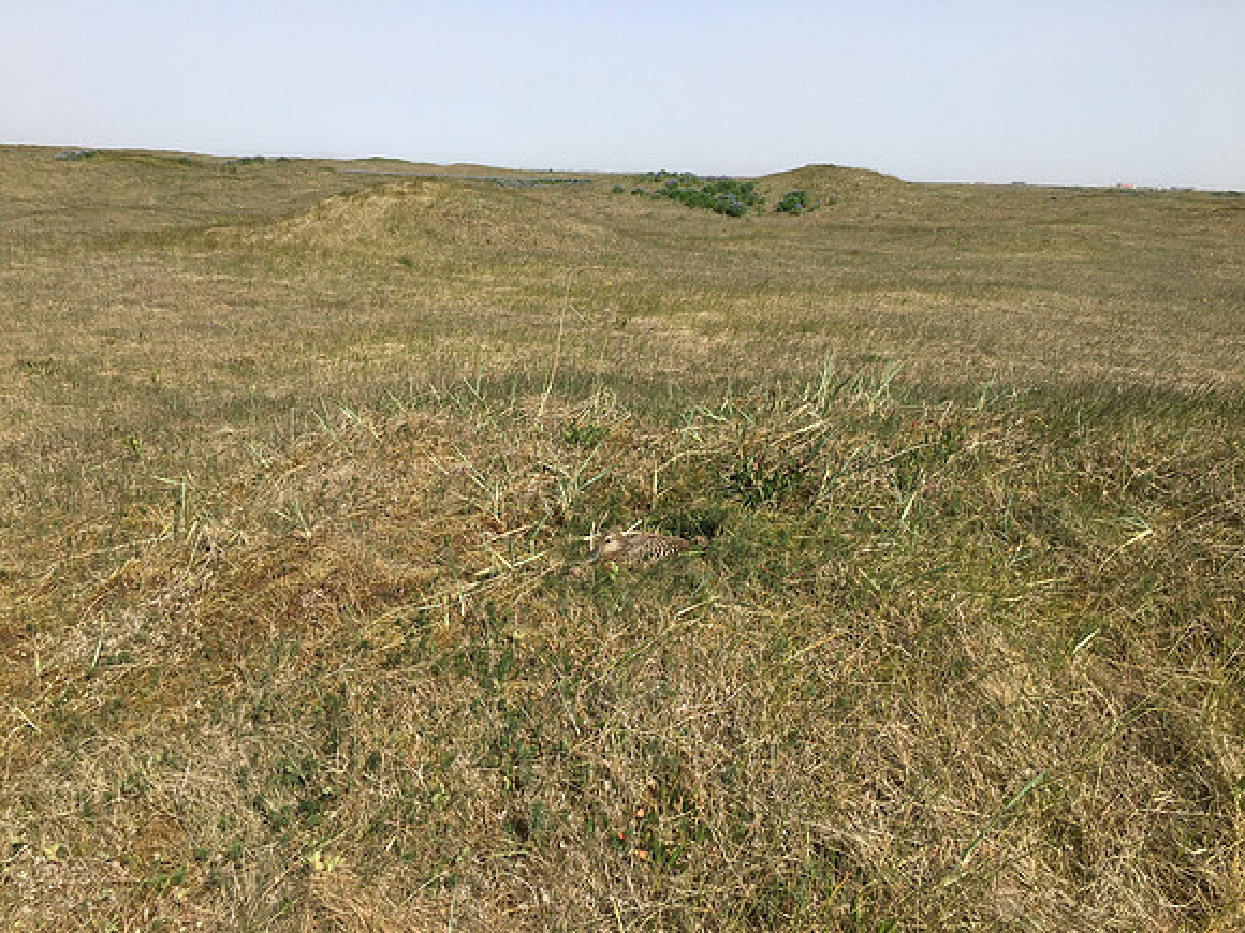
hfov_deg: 61.7
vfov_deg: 48.2
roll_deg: -3.3
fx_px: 1043
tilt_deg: -17.8
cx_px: 622
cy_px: 466
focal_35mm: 29
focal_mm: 4.15
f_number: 2.2
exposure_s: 1/1789
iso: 25
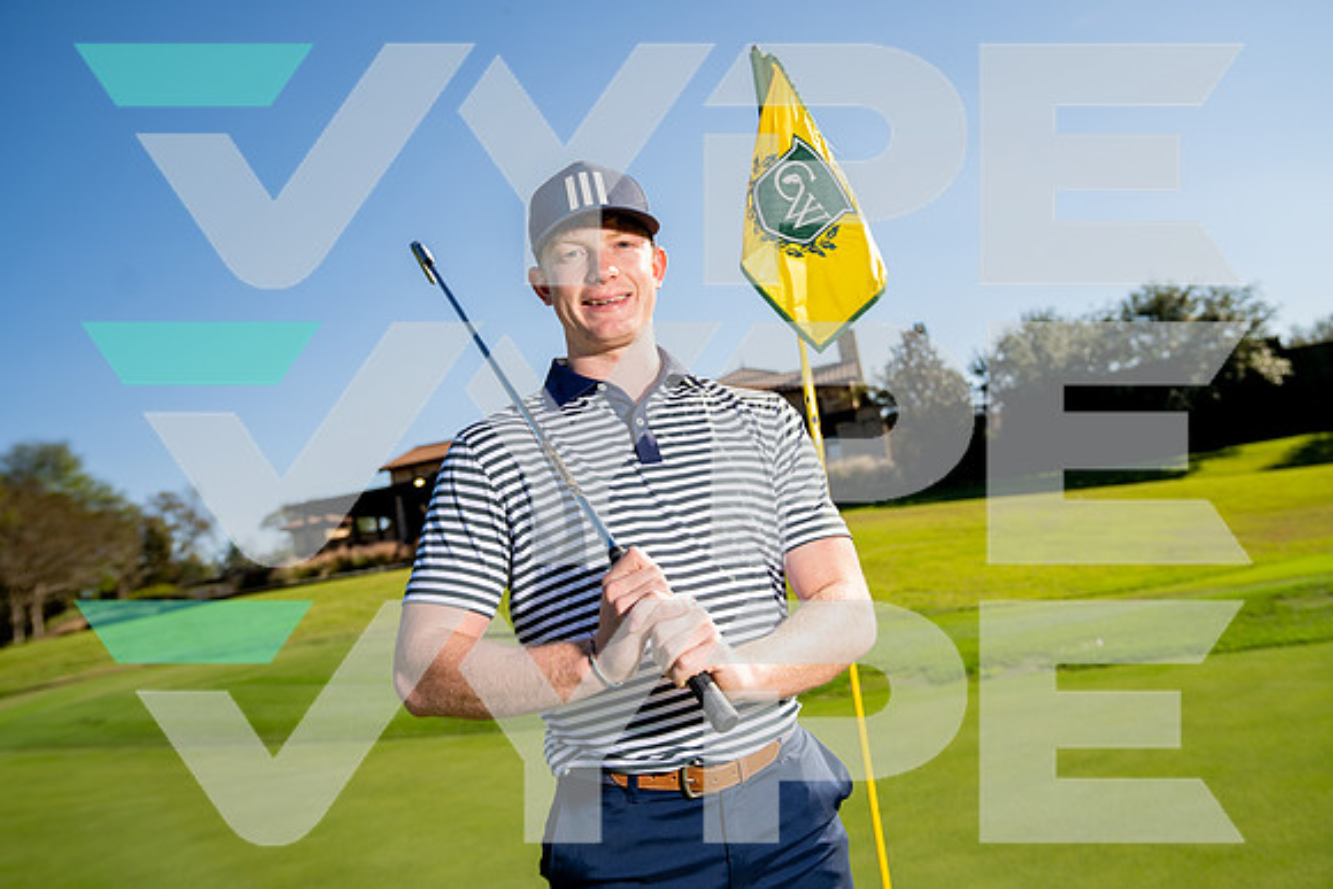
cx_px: 666
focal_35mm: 31
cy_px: 444
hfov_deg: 60.3
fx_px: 1148
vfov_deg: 42.3
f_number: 4
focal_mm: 31
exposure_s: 1/1000
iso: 100
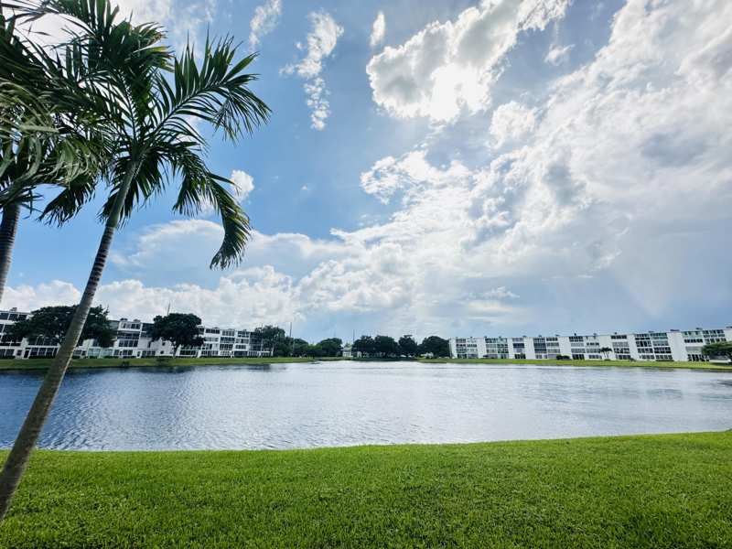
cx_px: 366
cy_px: 274
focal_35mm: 14
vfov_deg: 85.7
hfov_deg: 102.1
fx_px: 296
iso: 40
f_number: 2.2
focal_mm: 2.22
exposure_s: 1/1715
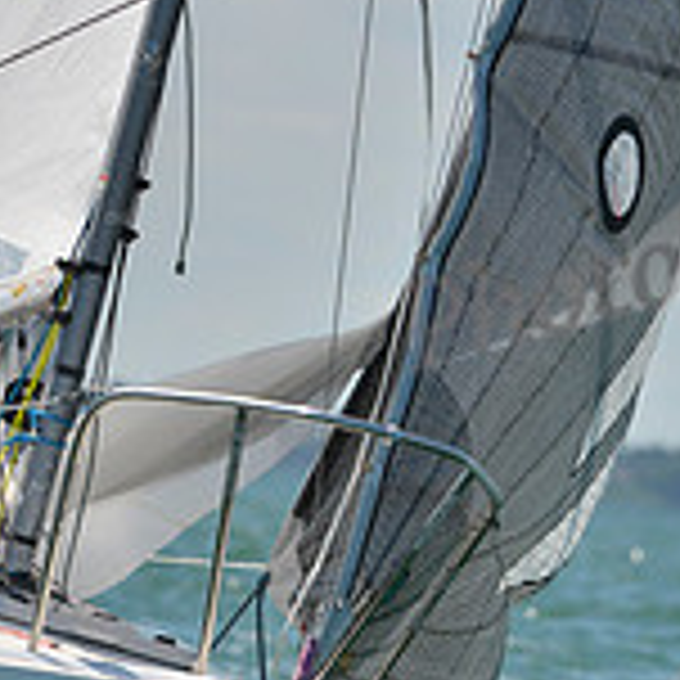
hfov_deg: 2.0
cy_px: 552
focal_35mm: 881
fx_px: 19580
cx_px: 171
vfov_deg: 2.0
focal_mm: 270
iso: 200
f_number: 6.3
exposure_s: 1/1250
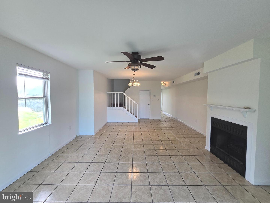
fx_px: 101
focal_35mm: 13
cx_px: 135
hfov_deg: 106.2
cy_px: 102
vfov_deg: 89.9
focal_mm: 2.2
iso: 64
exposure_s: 1/120
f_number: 2.2
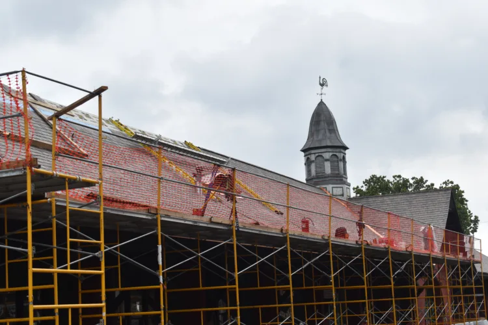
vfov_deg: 19.7
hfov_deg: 29.2
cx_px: 244
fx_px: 935
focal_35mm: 69
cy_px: 162
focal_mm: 46
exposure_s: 1/250
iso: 100
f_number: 8
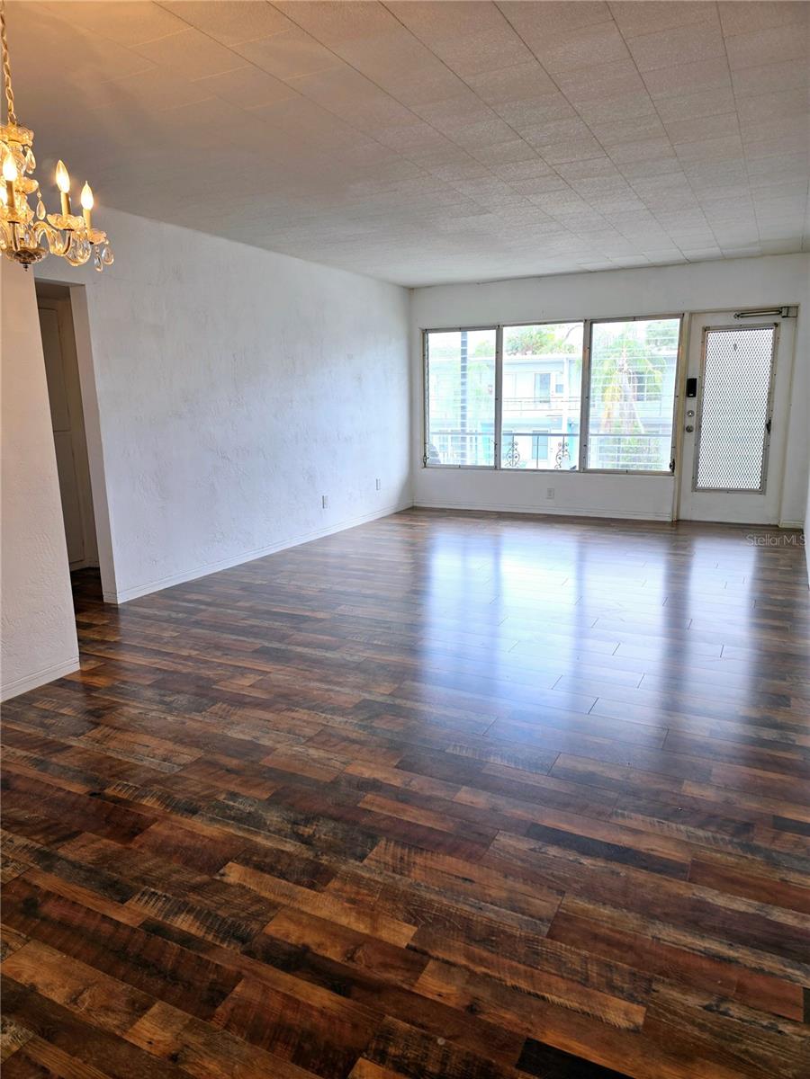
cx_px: 405
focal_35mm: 23
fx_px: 718
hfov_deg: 58.9
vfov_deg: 73.9
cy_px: 540
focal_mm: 6.3
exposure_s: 1/120
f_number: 1.7
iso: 25
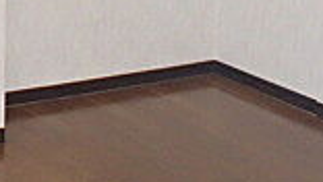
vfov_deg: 9.5
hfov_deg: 16.0
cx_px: -124
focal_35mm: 125
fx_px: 1071
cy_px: -89
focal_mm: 5
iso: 500
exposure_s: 1/30
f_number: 3.9
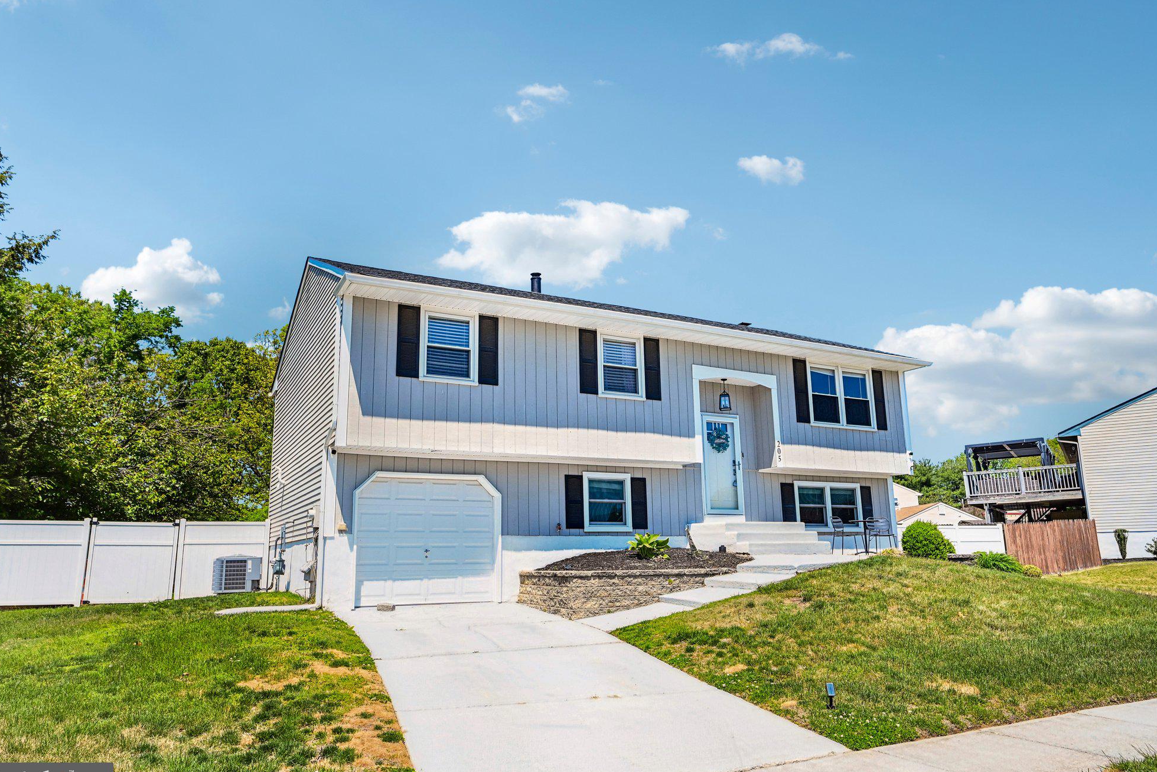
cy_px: 402
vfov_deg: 55.1
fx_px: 739
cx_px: 587
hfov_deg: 76.1
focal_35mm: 23
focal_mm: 22
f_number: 8
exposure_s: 1/640
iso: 800
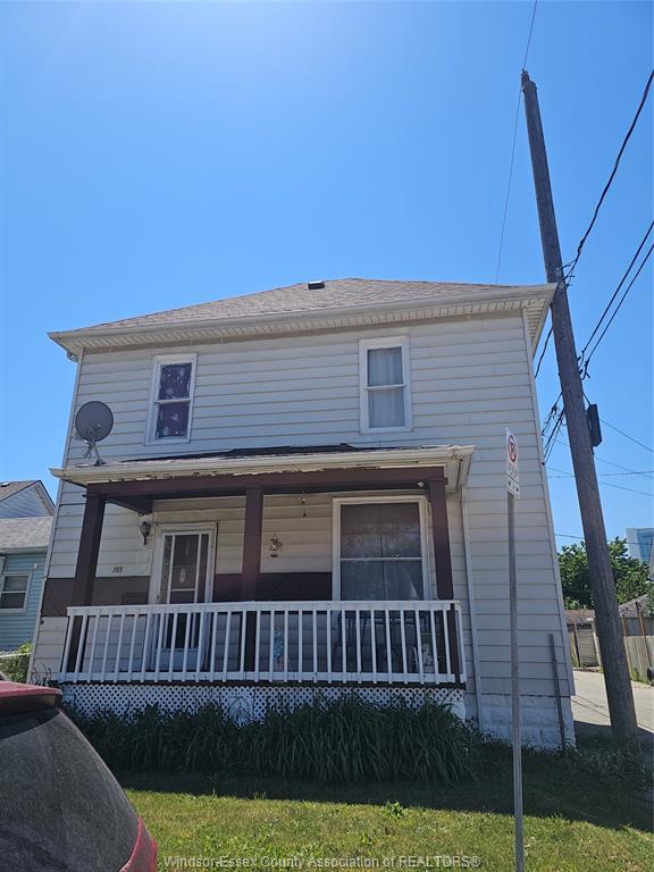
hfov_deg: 58.9
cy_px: 436
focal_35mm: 23
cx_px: 327
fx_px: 579
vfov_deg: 73.9
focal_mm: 6.3
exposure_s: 1/859
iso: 10
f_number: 1.7
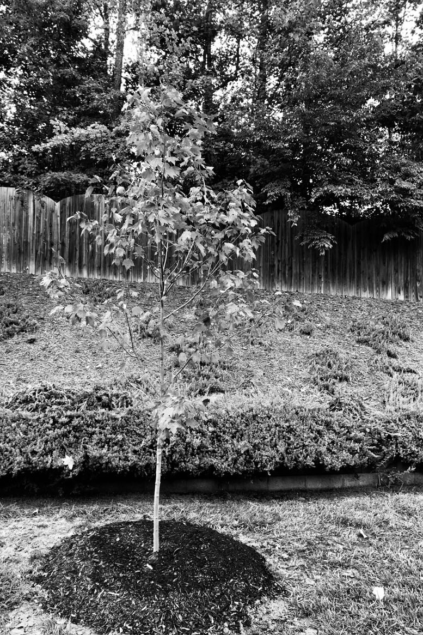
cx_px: 184
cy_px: 324
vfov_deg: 61.9
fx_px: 529
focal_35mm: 30
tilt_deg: +3.6
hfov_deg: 43.5
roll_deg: -1.4
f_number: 1.8
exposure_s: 1/30
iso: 25
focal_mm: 3.99
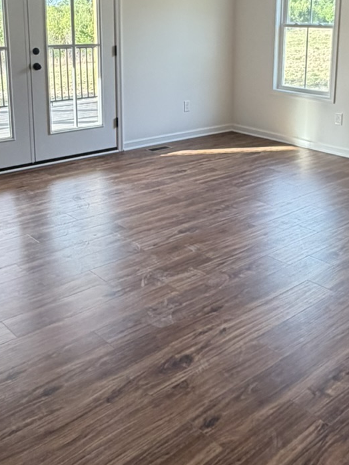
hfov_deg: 35.0
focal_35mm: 41
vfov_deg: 44.6
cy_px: 132
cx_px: 214
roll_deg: -0.9
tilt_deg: -11.6
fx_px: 551
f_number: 2.2
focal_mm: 2.22
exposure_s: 1/120
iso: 250
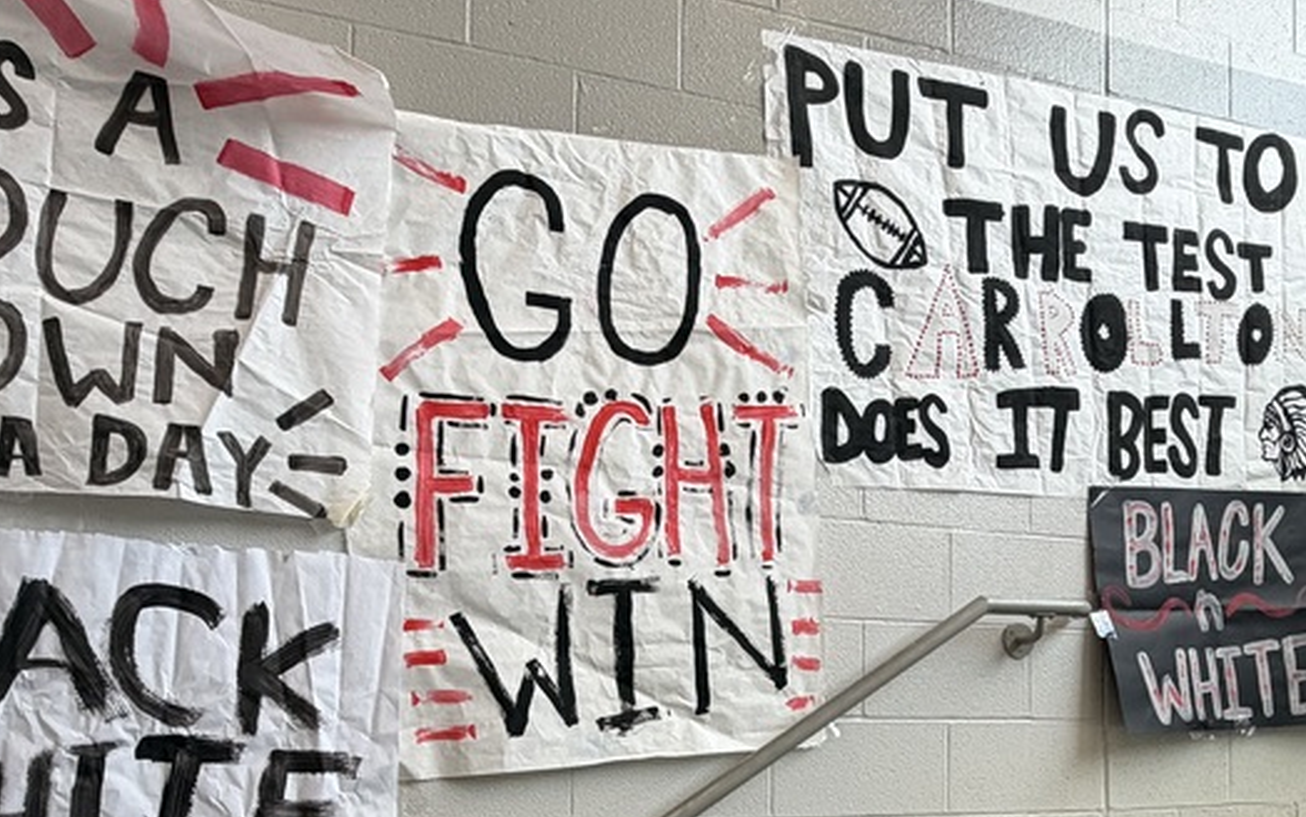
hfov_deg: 64.6
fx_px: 1033
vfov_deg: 40.9
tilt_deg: -0.1
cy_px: 685
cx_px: 678
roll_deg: -1.0
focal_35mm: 29
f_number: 2.2
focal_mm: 2.22
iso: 100
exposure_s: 1/121
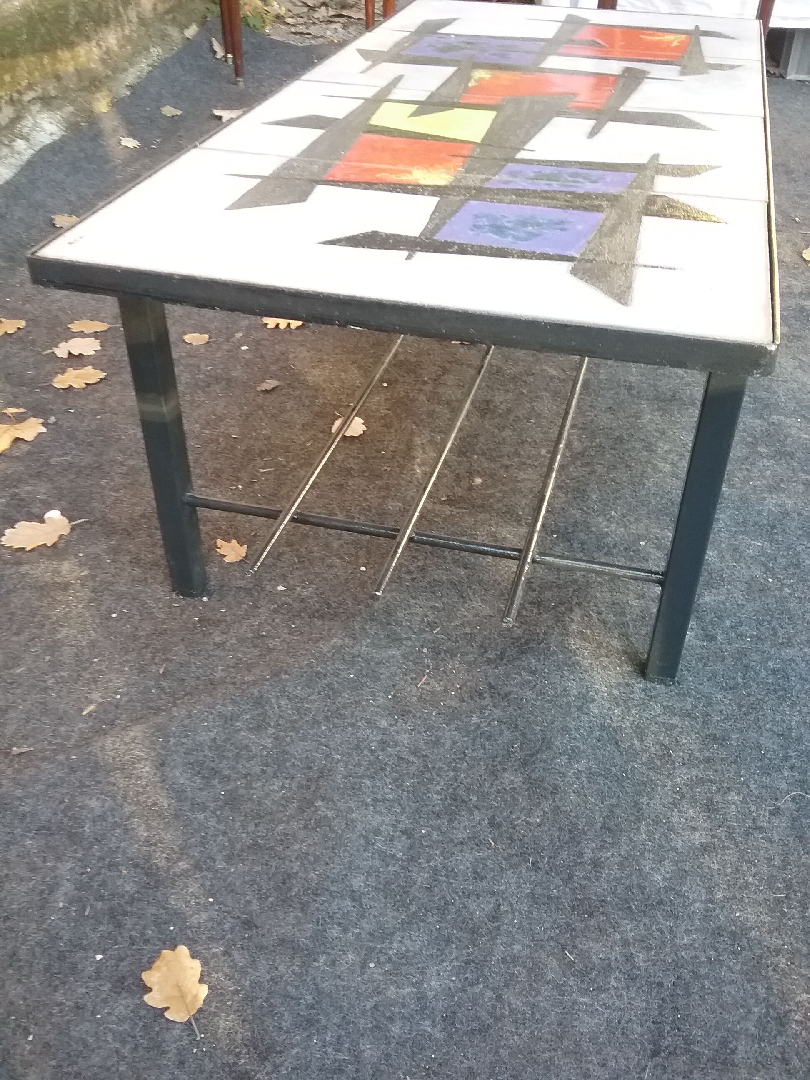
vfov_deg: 58.4
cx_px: 405
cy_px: 540
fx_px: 967
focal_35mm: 31
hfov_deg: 45.4
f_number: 2.2
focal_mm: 3.3
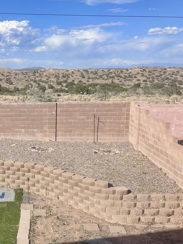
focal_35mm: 46
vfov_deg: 41.2
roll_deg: +1.7
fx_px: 324
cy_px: 128
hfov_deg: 28.8
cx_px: -15
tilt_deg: -9.1
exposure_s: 1/5076
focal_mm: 5.7
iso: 50
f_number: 1.5
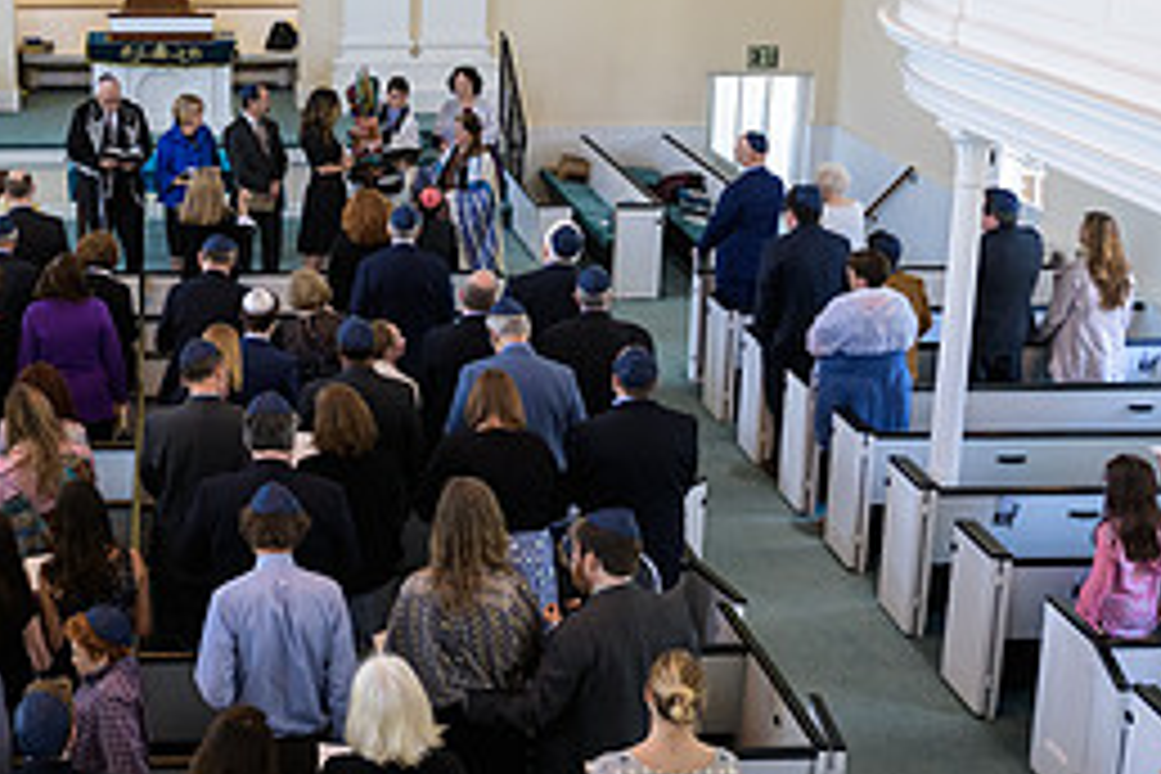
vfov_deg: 24.6
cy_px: 133
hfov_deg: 35.3
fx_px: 1741
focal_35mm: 54
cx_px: 176
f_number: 3.2
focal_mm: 24
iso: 1000
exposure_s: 1/200
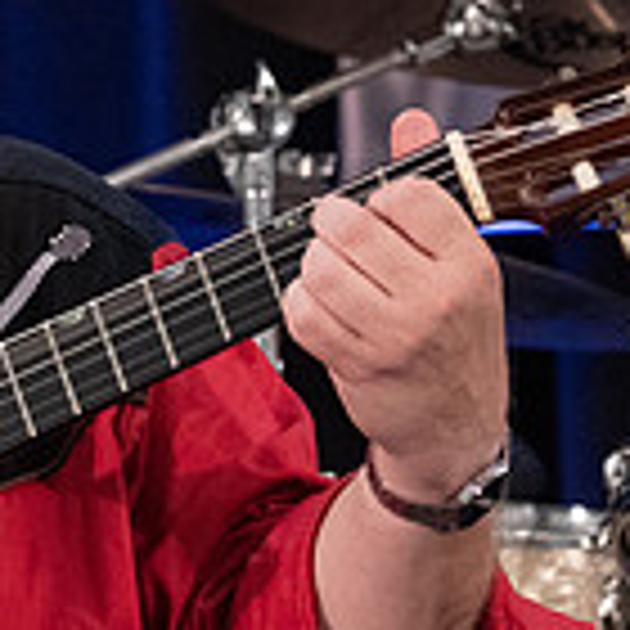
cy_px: 218
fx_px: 11057
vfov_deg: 3.3
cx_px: -315
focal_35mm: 537
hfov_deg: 3.3
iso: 6400
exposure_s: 1/160
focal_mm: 152
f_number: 6.3
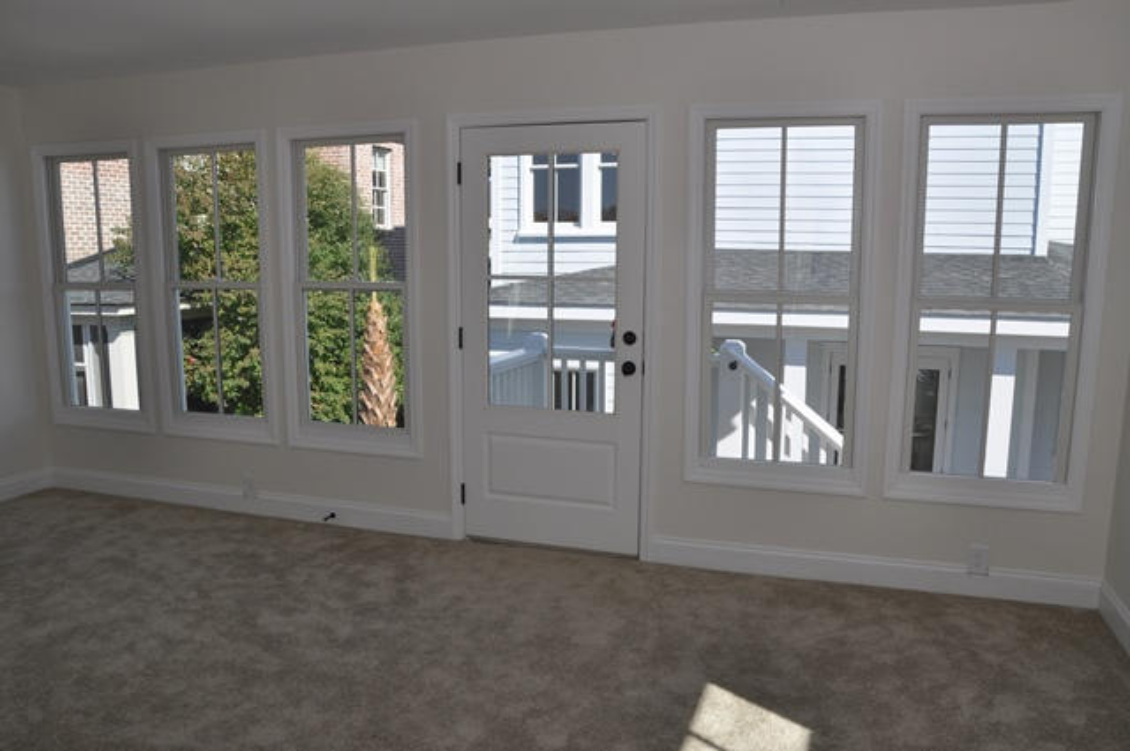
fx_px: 846
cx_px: 565
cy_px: 376
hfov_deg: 67.4
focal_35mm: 27
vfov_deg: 47.8
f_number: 10
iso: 200
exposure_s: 1/200
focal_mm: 18
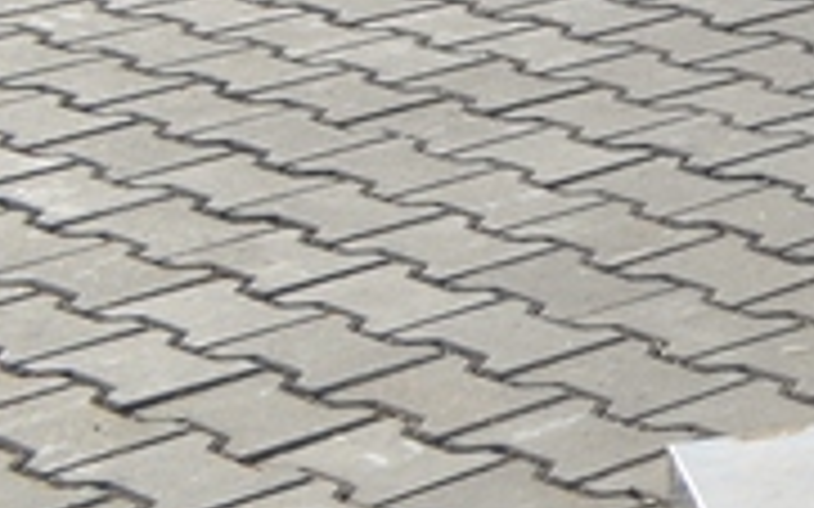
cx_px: 2001
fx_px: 4480
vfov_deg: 6.1
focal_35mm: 202
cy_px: -827
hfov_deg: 9.2
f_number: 8
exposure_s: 1/250
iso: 110
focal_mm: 24
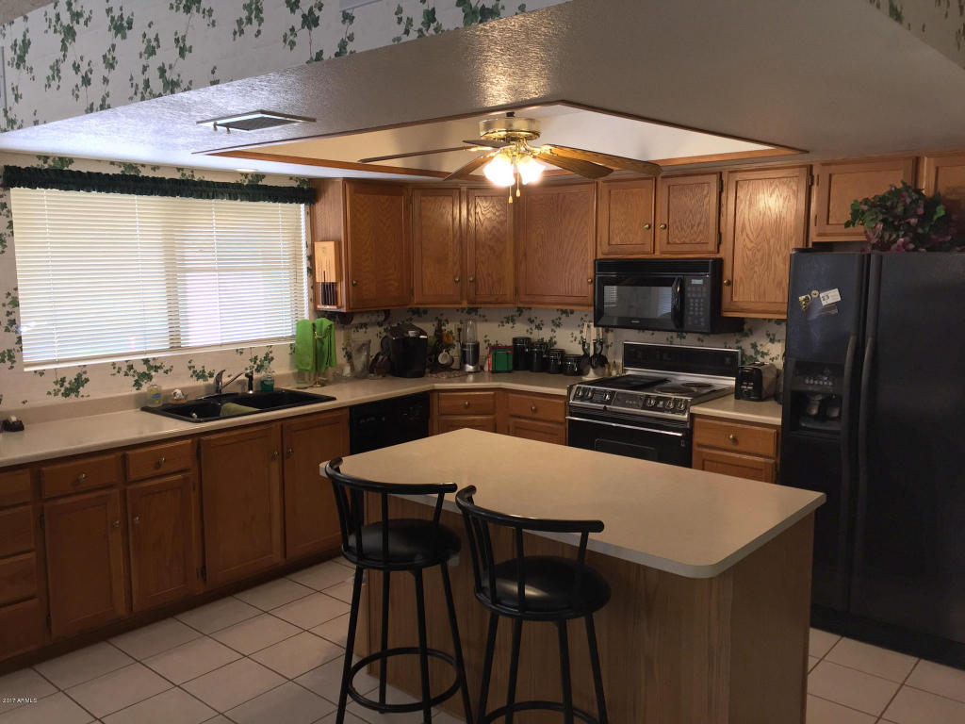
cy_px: 362
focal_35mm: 29
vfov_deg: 48.2
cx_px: 482
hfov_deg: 61.7
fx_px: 808
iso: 64
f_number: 2.2
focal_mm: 4.15
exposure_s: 1/30
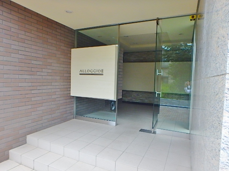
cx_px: 117
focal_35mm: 22
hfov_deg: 76.4
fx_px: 146
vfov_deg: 61.0
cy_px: 89
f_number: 3.5
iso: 160
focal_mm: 3.7
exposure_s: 1/60
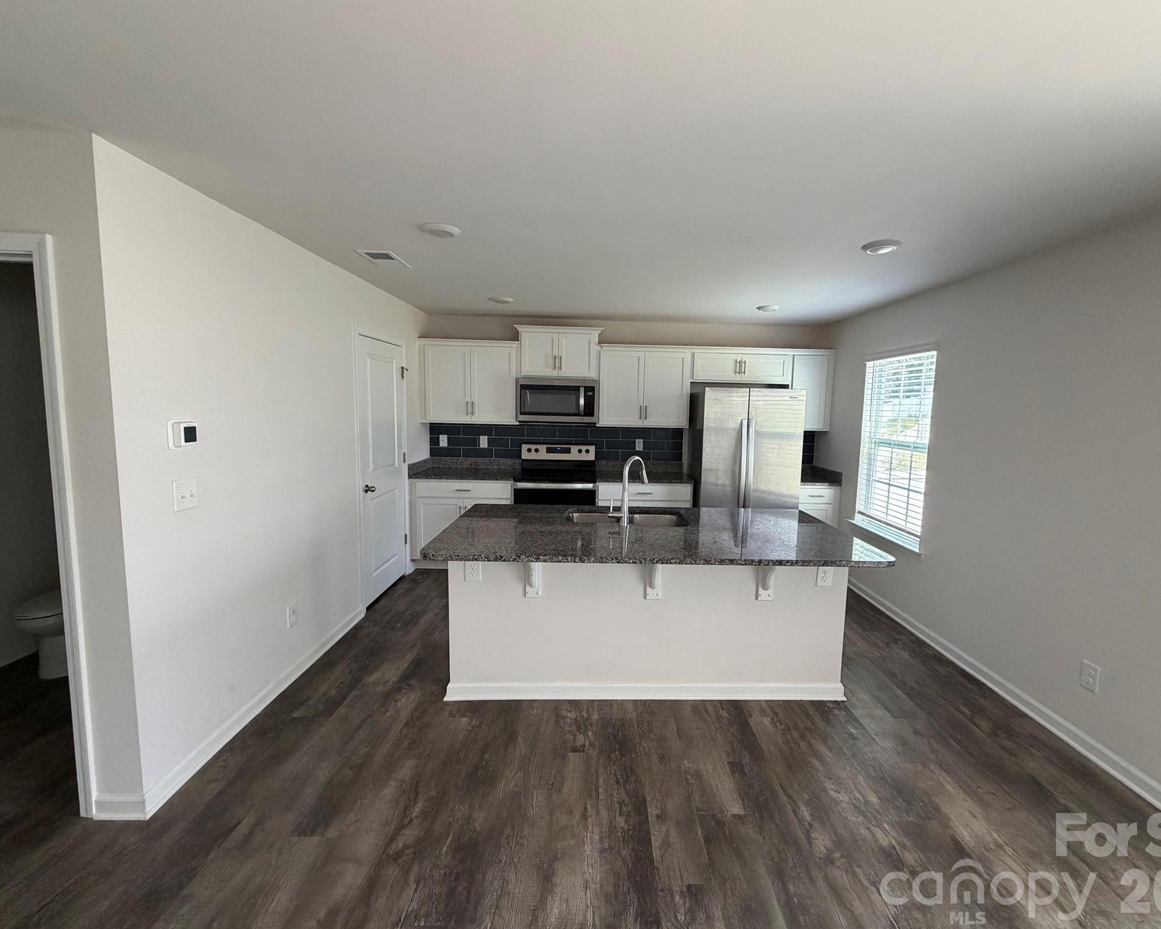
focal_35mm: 15
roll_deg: -0.2
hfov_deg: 96.7
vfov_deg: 84.0
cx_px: 617
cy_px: 457
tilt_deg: -4.3
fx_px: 515
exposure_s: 1/121
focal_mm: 2.22
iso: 250
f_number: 2.2
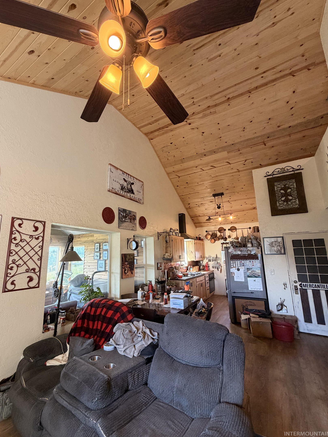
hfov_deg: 81.7
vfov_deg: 98.2
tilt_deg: +10.8
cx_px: 156
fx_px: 189
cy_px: 221
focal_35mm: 15
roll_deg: +0.5
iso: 250
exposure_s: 1/60
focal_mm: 2.22
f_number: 2.2
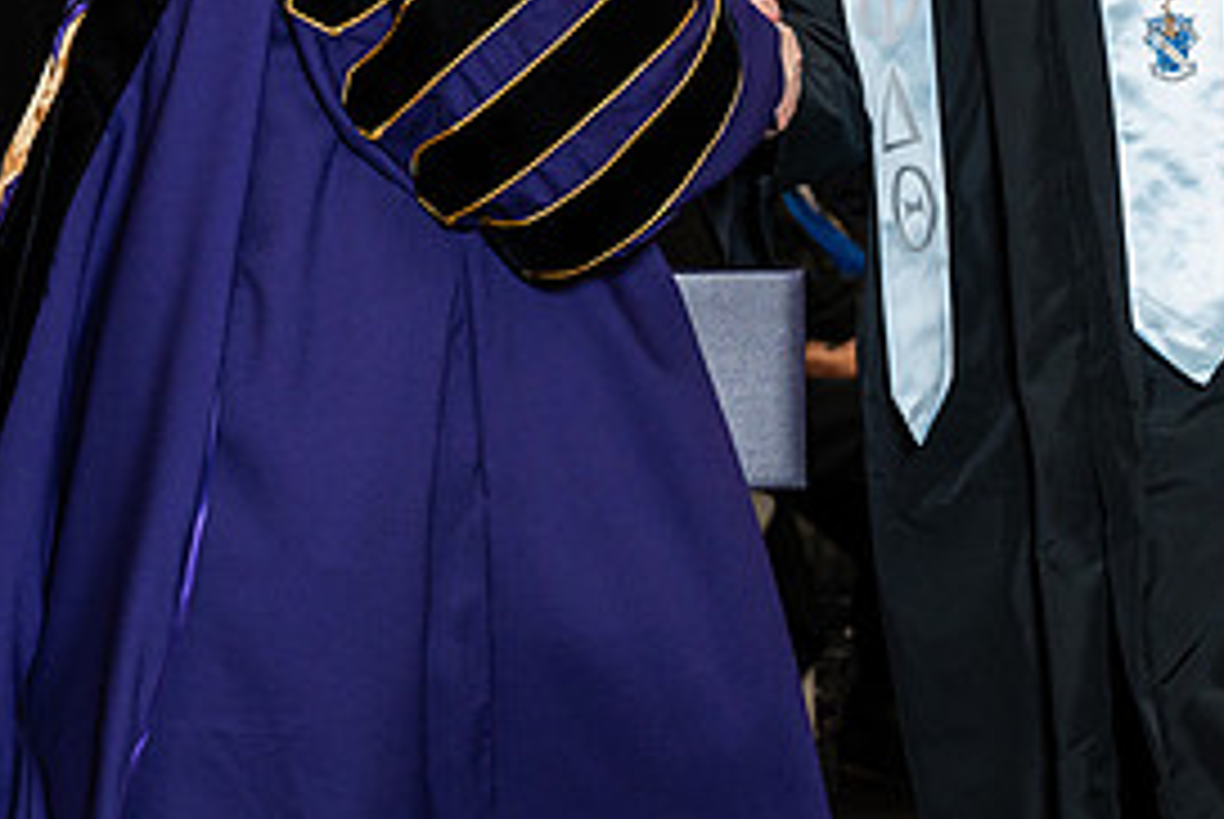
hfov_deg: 13.9
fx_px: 5003
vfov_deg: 9.3
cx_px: 644
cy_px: -29
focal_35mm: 147
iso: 1250
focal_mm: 69
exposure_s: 1/200
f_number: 4.5
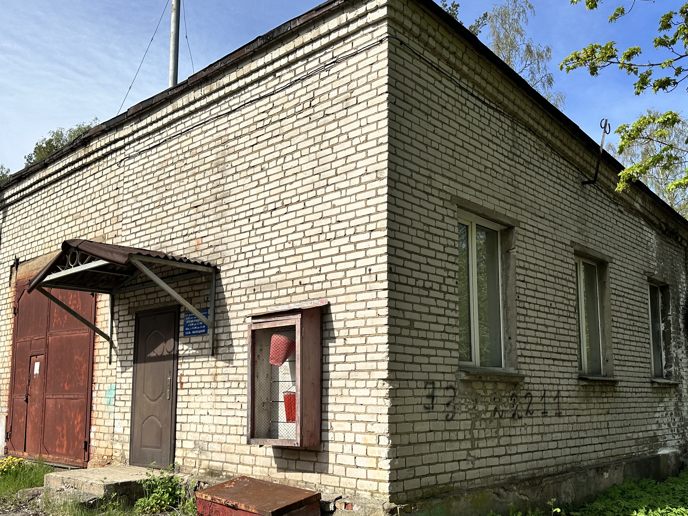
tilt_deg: +7.5
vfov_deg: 43.8
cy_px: 319
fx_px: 636
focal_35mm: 32
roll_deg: +1.6
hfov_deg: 56.8
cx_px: 336
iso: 80
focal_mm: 6.86
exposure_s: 1/4016
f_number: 1.78
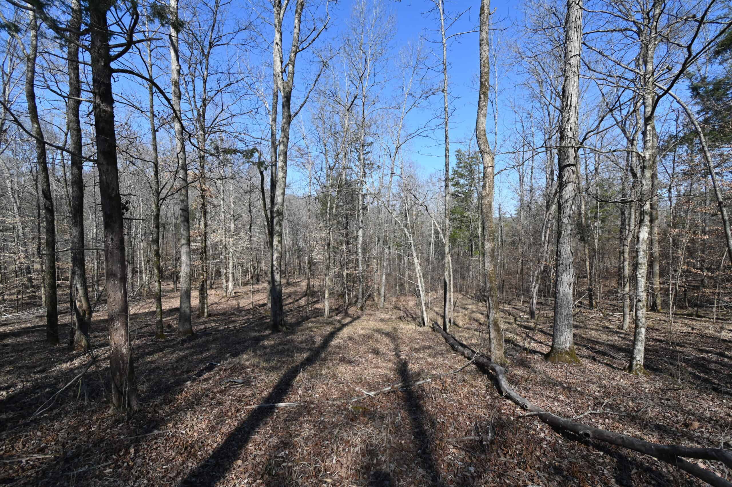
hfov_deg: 100.4
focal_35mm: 15
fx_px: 305
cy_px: 244
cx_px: 366
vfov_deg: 77.3
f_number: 6.3
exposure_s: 1/320
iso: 100
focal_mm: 10
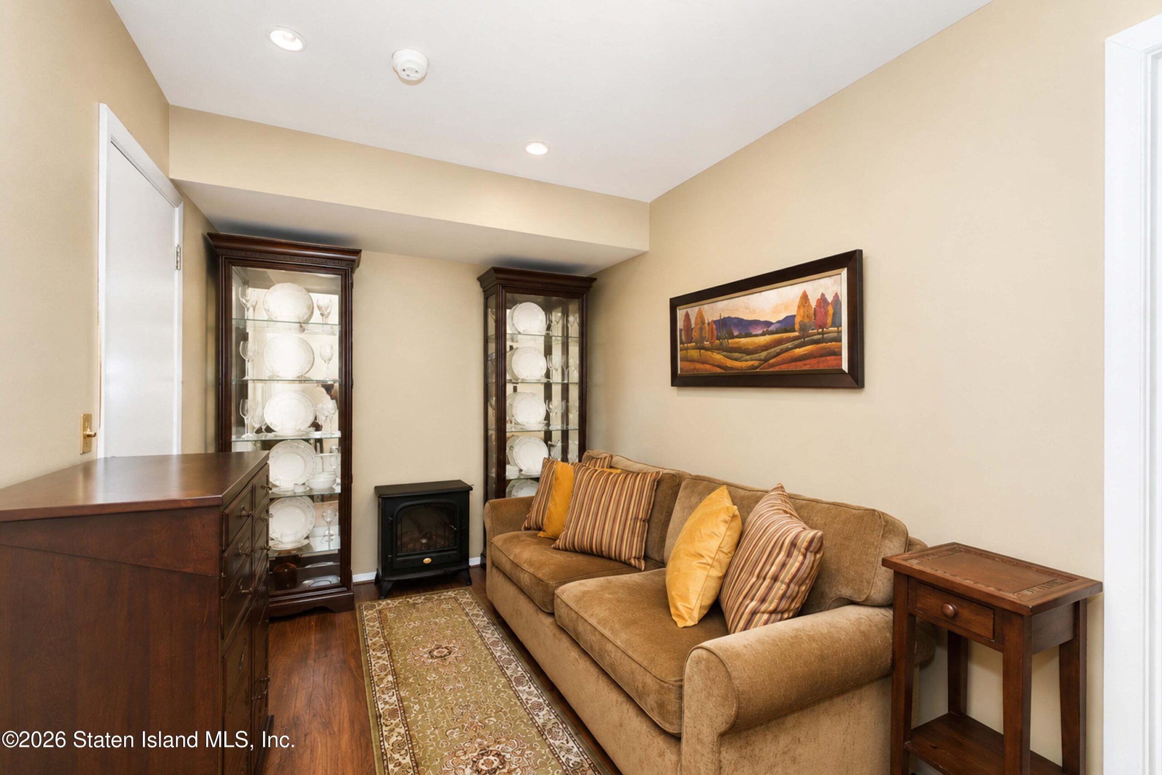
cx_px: 581
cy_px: 388
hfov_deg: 100.4
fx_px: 484
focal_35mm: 15
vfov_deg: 77.3
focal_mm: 10
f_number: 8
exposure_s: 1/60
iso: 2000
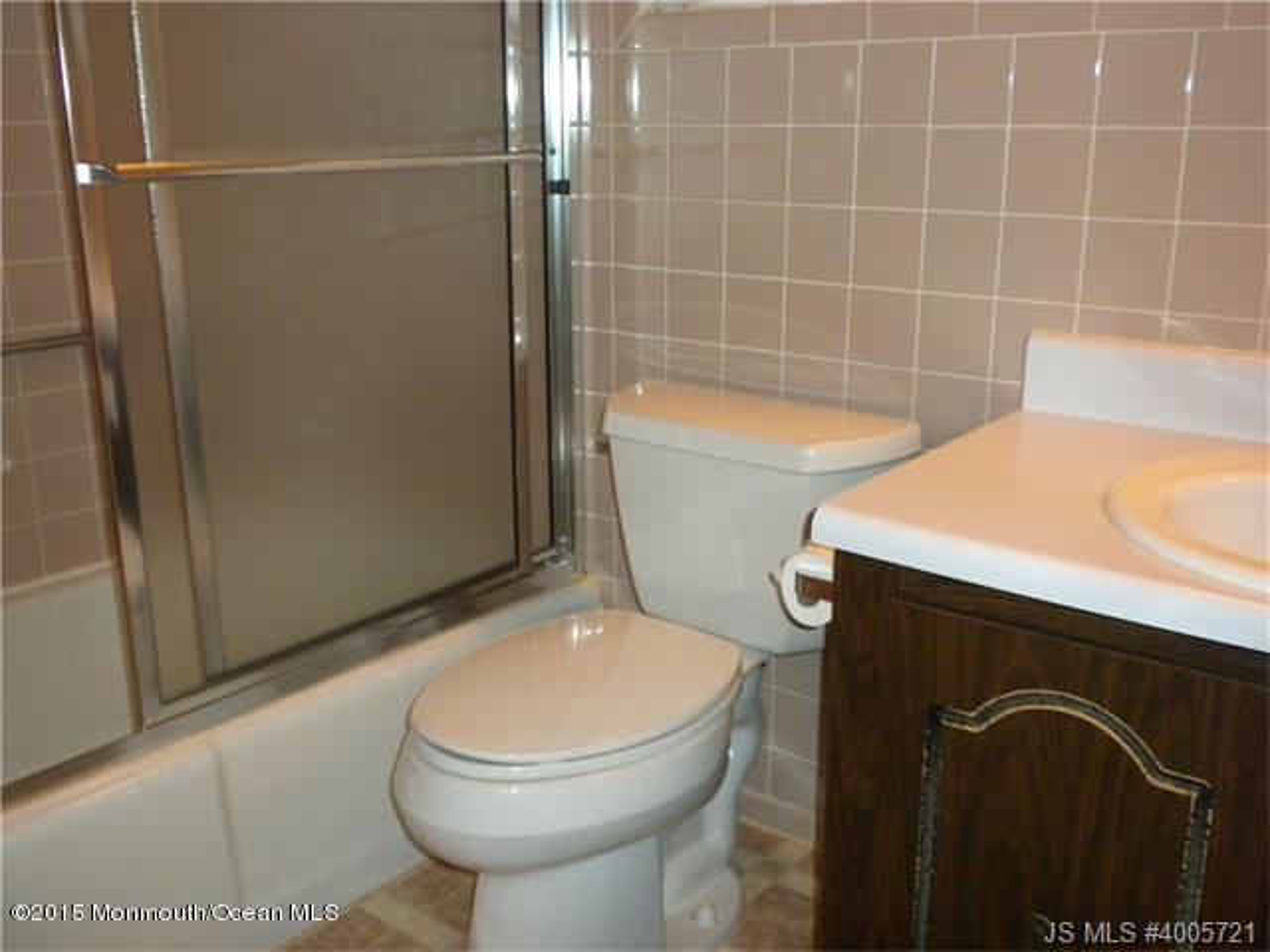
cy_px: 476
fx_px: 1357
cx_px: 635
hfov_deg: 50.1
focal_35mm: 37
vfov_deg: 38.7
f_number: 3.5
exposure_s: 1/30
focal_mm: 6.6
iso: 400
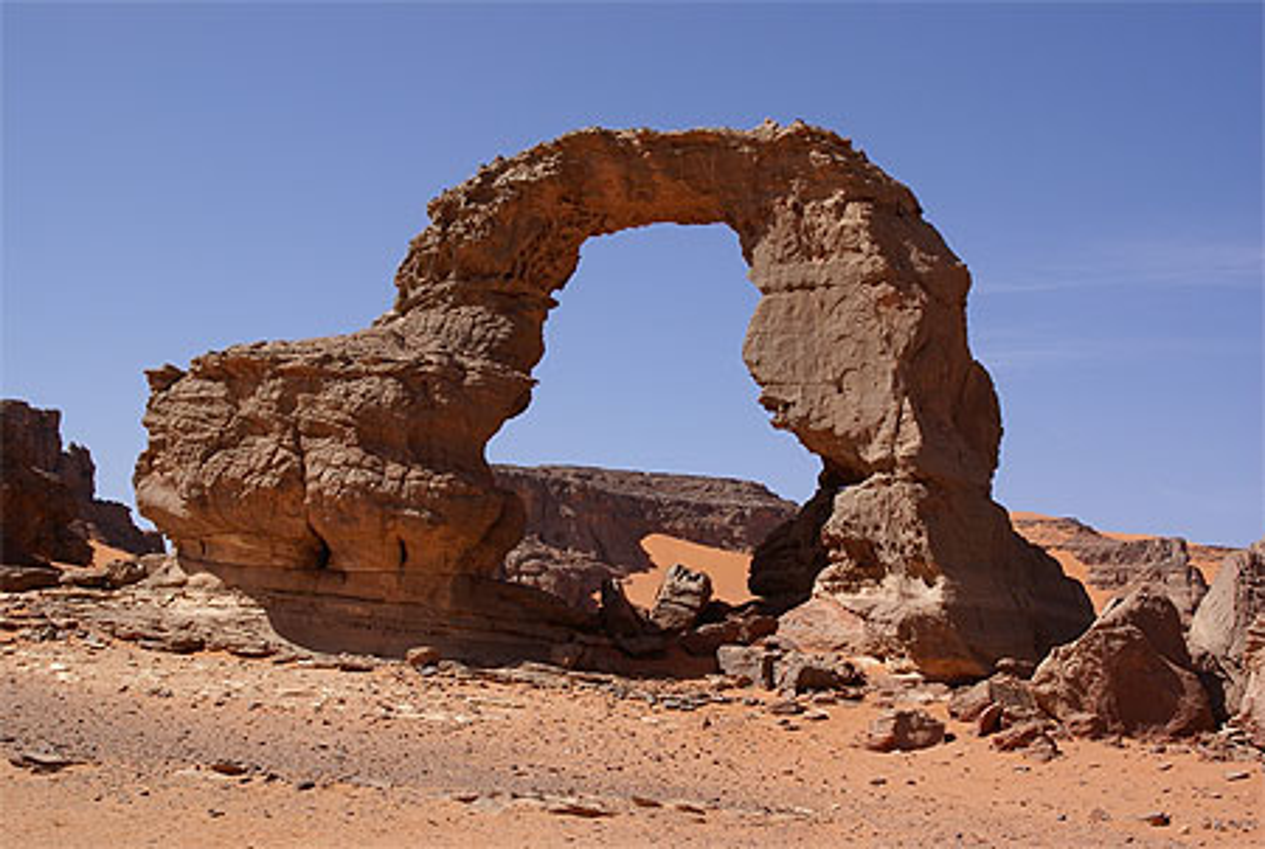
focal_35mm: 52
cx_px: 632
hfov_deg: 37.8
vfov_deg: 25.9
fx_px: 1848
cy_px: 424
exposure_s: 1/160
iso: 100
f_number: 13
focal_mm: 35
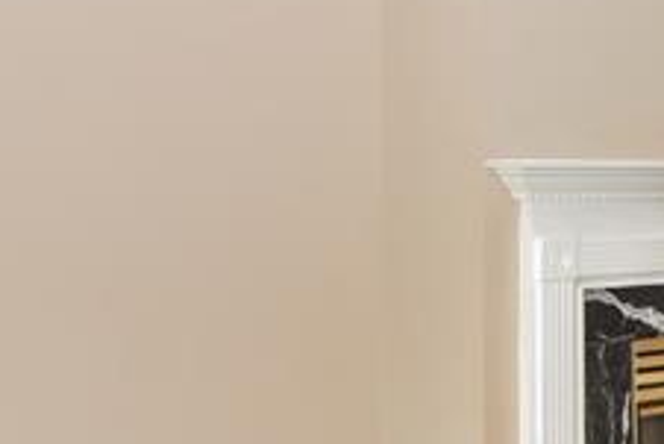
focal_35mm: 68
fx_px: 1255
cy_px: 210
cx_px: 887
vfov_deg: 20.0
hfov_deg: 25.2
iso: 800
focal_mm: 15
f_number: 5.6
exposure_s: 1/125
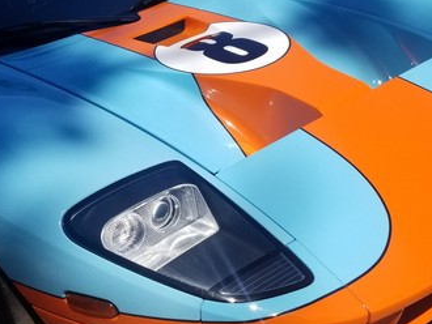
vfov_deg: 23.3
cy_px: 125
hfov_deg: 30.6
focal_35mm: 63
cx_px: 160
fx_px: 787
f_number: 1.7
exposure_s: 1/3336
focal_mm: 4.25
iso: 50
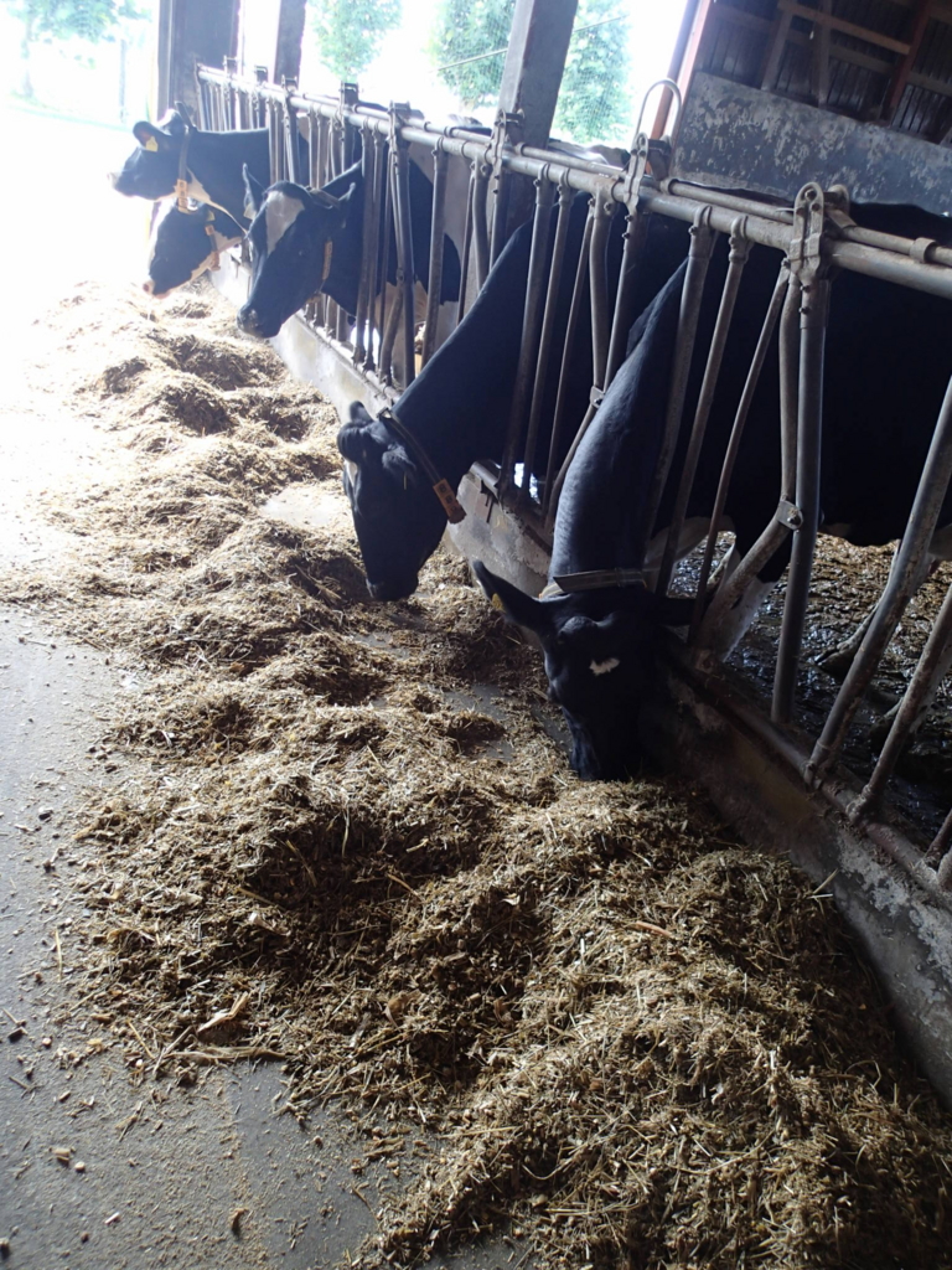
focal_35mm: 25
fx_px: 917
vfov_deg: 69.4
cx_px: 476
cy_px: 635
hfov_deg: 54.9
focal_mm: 4.5
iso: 125
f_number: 2
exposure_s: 1/60
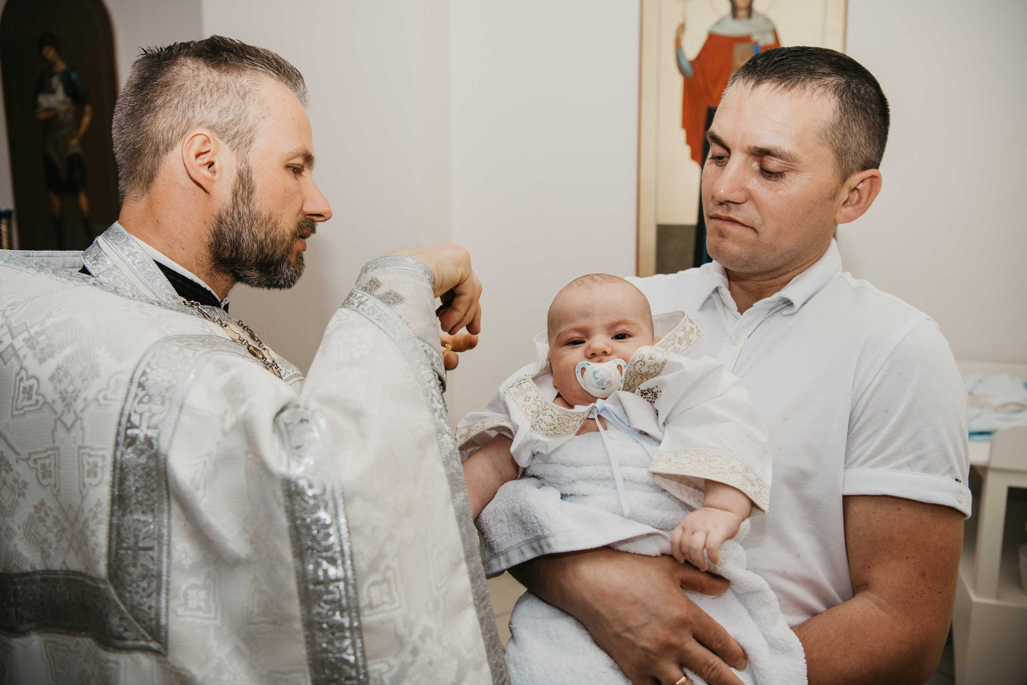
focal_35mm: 30
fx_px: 856
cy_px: 342
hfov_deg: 61.9
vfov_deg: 43.6
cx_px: 514
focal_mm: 30
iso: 100
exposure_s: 1/160
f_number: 4
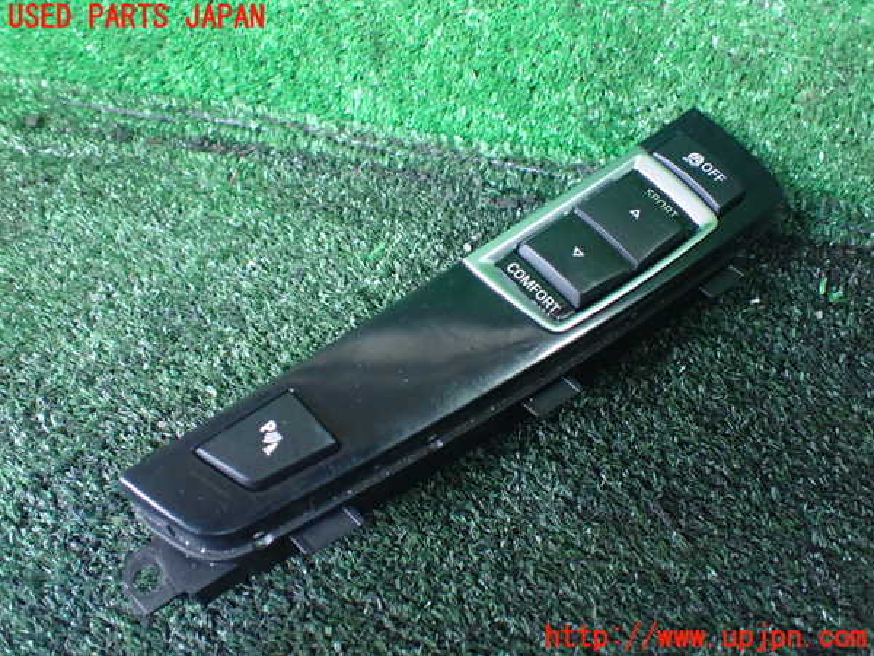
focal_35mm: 30
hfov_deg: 60.0
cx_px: 437
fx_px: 757
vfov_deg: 46.8
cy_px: 328
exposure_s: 1/30
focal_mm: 5.4
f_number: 2.3
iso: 1000
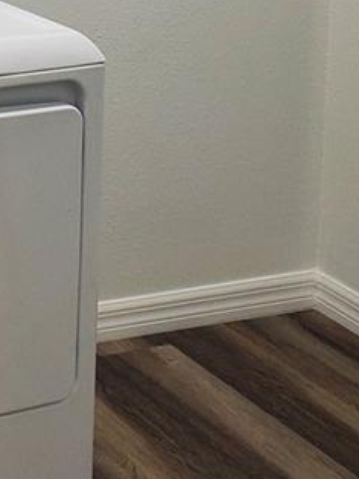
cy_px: -131
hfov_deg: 13.4
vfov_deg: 18.5
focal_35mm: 99
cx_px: -281
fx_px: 1370
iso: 125
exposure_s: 1/120
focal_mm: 4.3
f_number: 2.4
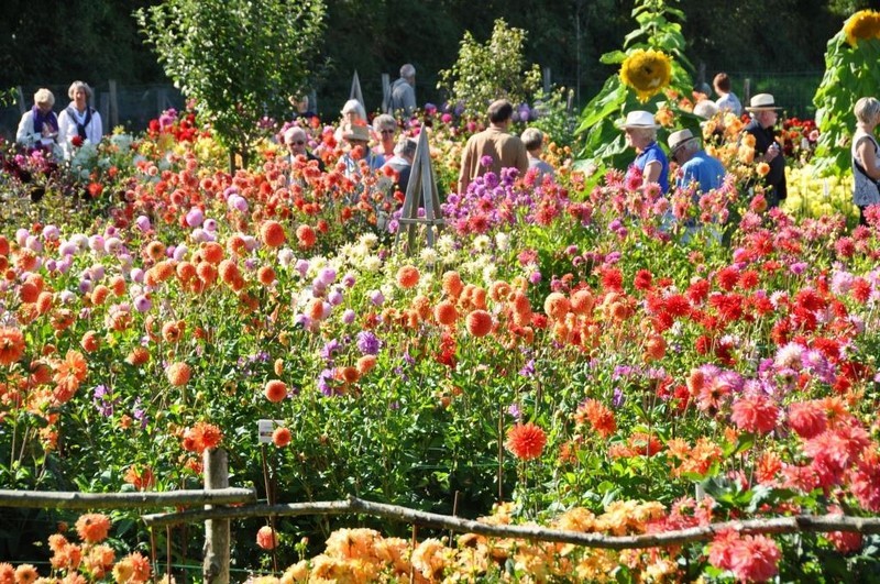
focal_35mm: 142
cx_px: 440
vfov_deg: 9.6
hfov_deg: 14.4
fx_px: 3478
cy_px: 292
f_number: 8
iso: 200
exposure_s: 1/250
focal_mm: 95
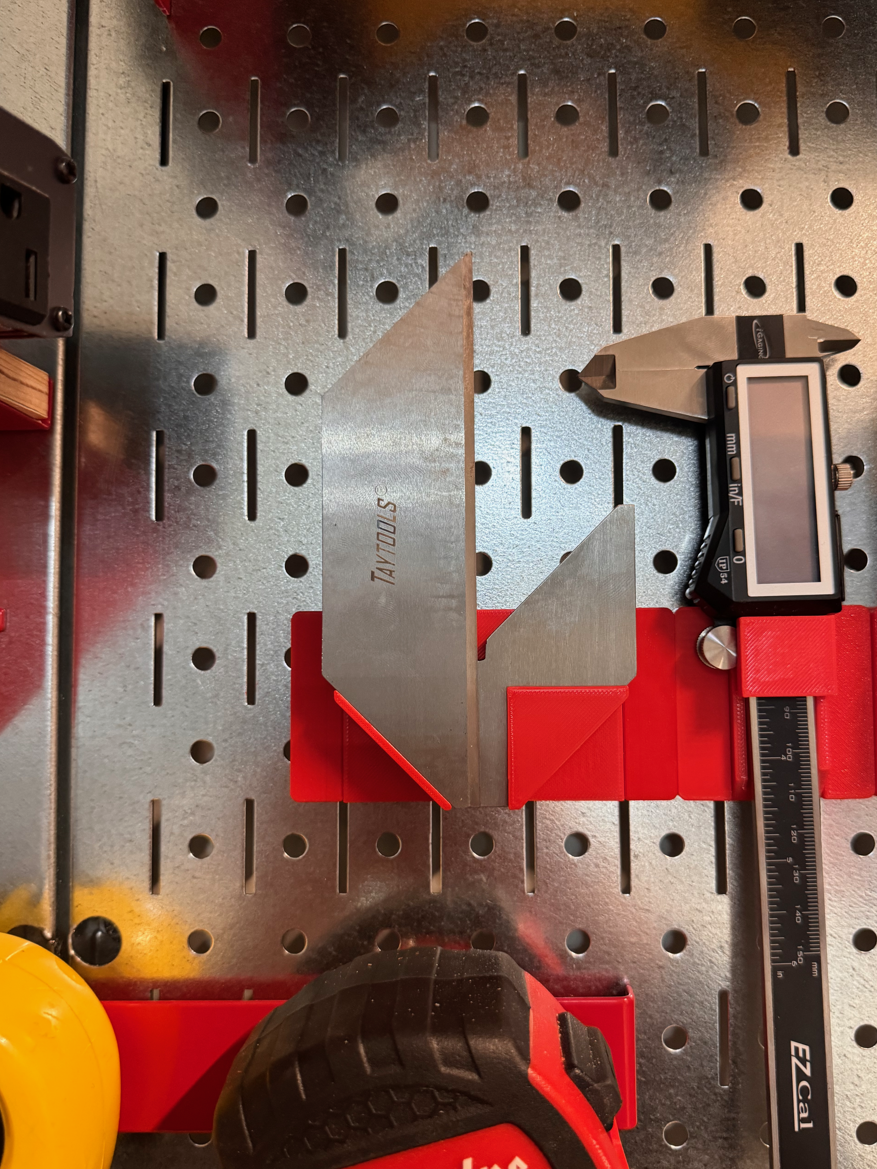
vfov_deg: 65.3
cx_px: 468
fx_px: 912
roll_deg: -0.2
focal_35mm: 27
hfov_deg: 51.3
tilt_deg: +4.5
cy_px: 606
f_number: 1.78
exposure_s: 1/60
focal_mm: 6.76
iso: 400
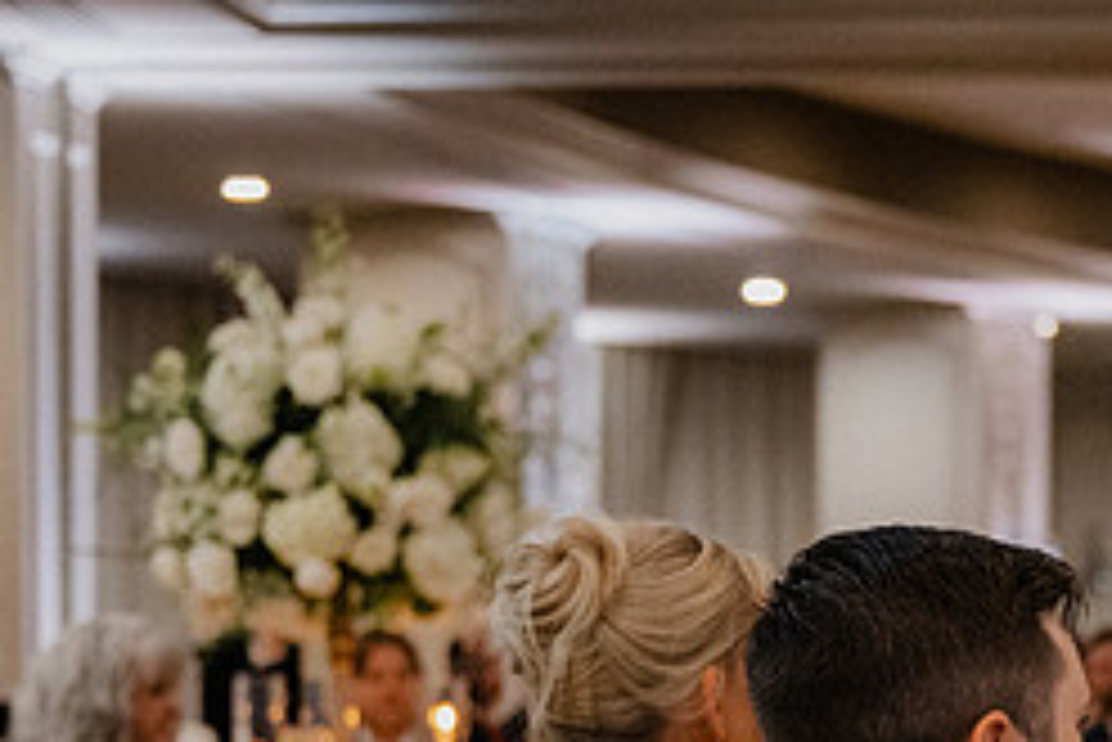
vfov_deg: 11.1
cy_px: 759
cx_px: 1218
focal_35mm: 122
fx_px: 3770
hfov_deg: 16.3
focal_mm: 50
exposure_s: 1/160
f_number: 2.8
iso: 3200
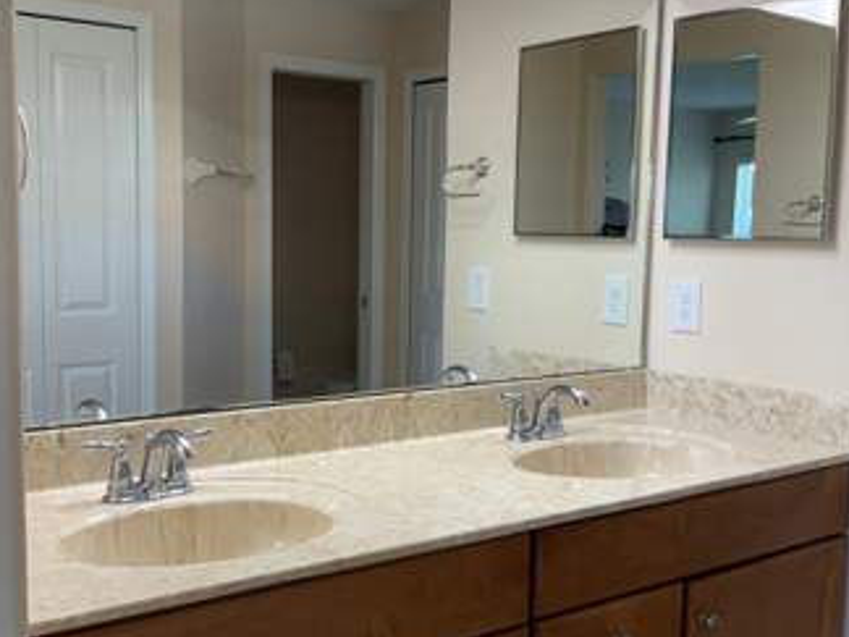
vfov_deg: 33.6
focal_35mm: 43
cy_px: 336
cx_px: 354
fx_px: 1055
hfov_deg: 43.7
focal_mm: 3
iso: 64
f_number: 1.8
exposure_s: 1/120
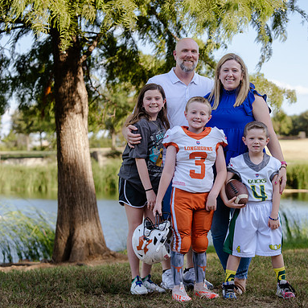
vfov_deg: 19.3
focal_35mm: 90
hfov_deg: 19.2
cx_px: 211
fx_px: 906
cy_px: 154
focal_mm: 70
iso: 100
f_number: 3.5
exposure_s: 1/320
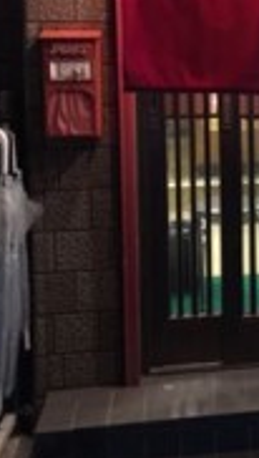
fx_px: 948
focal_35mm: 78
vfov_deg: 26.6
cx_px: 407
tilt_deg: -6.3
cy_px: 93
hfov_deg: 14.4
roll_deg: -0.6
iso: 64
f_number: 2.2
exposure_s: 1/4
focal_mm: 4.15
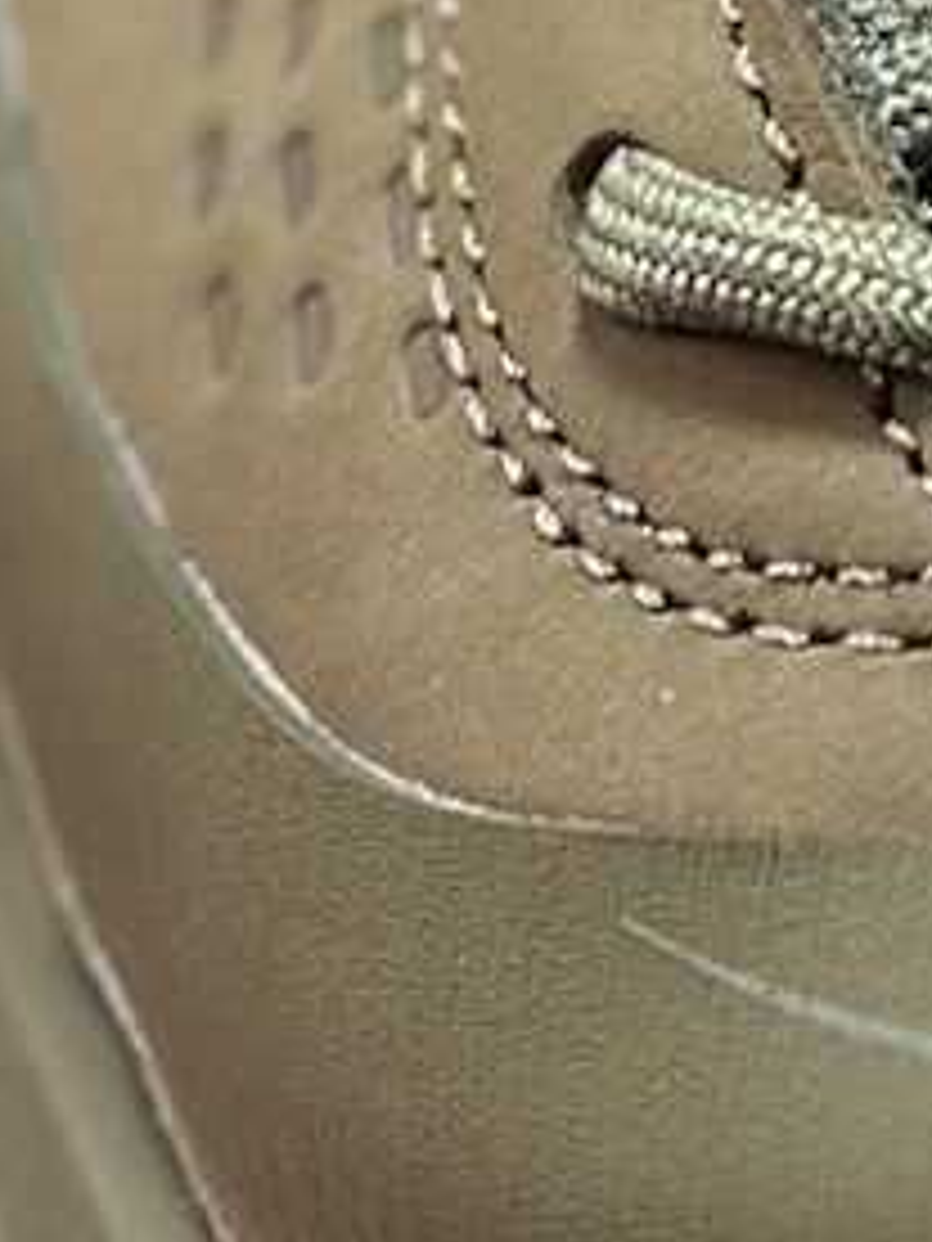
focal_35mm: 356
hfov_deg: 4.1
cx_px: 1540
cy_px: -1346
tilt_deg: -56.4
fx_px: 12780
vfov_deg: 5.4
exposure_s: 1/460
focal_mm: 6.86
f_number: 1.78
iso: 80
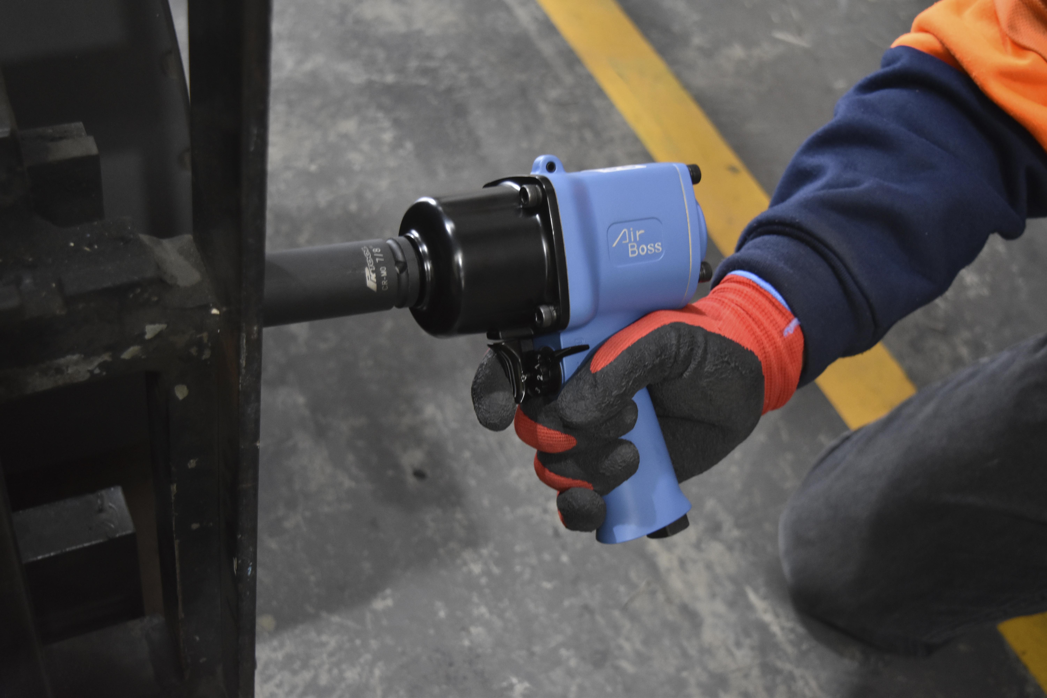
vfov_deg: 28.1
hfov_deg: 41.1
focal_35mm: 48
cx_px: 524
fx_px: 1396
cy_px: 349
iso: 1400
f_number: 4.5
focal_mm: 32
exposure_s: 1/50
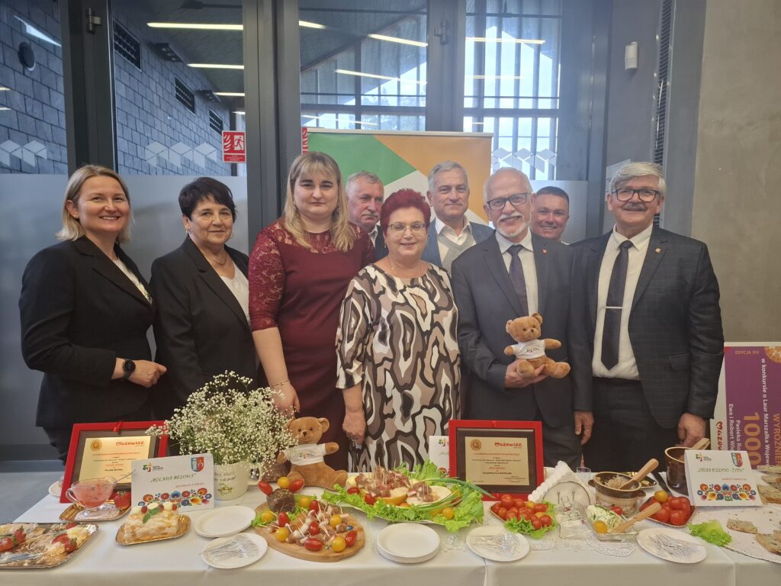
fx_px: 519
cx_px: 390
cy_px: 293
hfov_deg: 73.9
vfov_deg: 58.9
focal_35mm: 23
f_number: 1.8
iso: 200
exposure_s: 1/60
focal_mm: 5.54
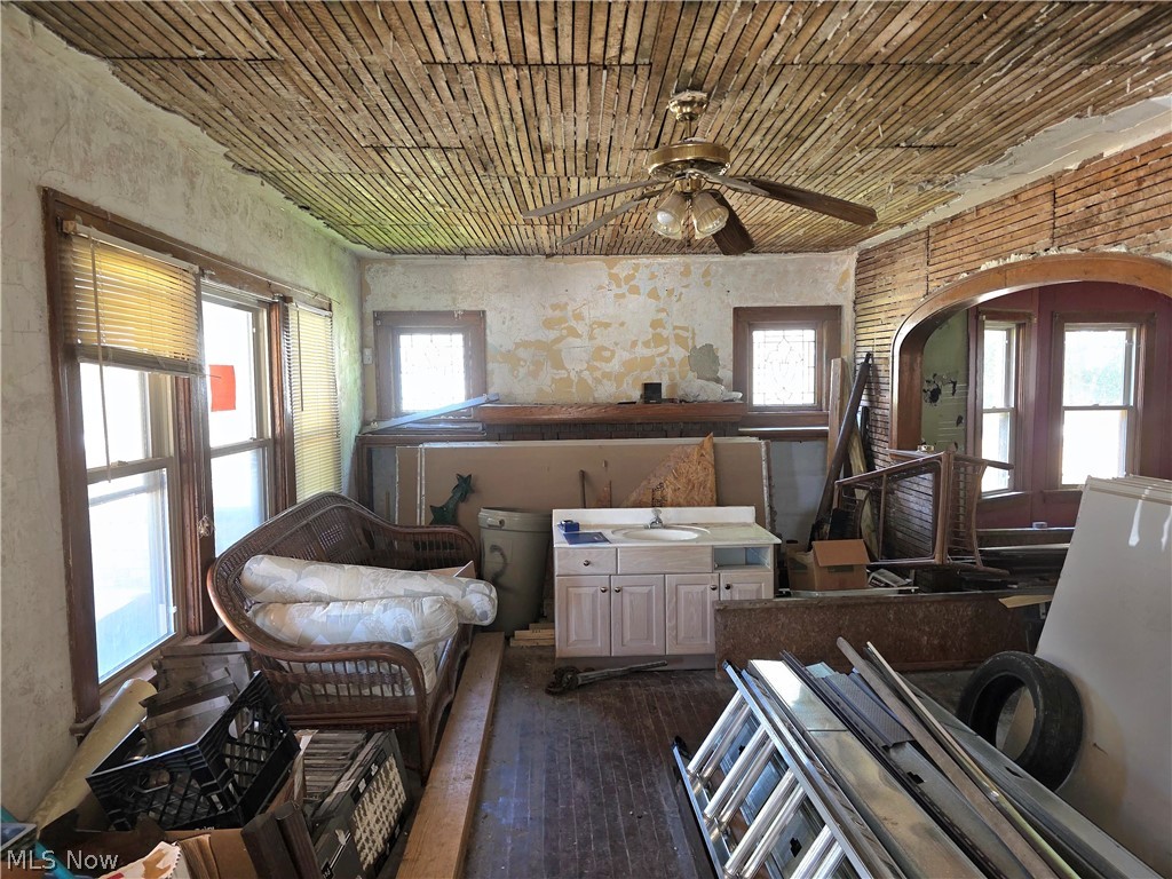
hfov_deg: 73.9
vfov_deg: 58.9
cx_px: 586
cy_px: 440
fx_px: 779
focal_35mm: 23
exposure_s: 1/30
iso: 100
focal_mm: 6.3
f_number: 1.7
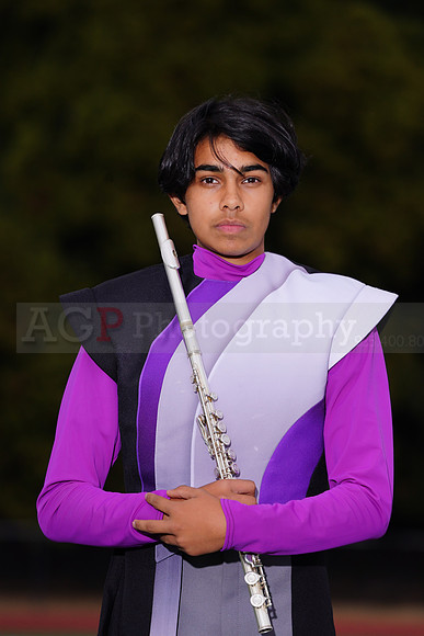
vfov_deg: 8.1
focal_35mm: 253
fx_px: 4467
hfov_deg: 5.4
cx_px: 212
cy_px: 318
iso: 200
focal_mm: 253
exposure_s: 1/160
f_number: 5.6
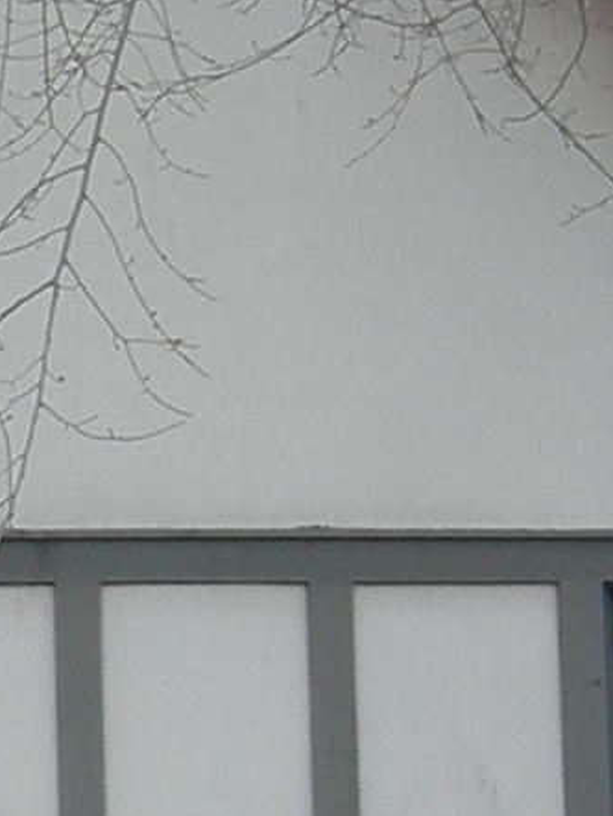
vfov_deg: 9.4
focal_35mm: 211
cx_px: -552
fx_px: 4977
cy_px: 447
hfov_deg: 6.8
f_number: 3.8
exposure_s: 1/61.5
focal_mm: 7.5
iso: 64
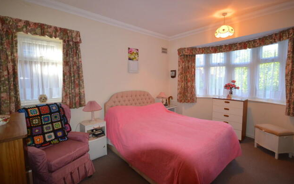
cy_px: 88
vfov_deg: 71.2
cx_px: 151
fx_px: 128
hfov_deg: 97.8
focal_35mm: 16
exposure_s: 1/60
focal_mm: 10
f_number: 4
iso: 560
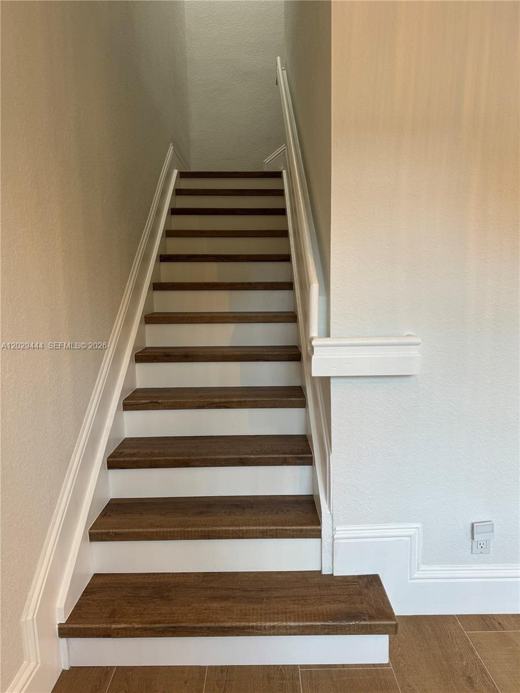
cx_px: 260
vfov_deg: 71.6
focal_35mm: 24
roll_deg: +1.2
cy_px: 346
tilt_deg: -7.5
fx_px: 481
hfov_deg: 56.8
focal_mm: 6.86
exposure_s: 1/60
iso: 125
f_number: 1.78
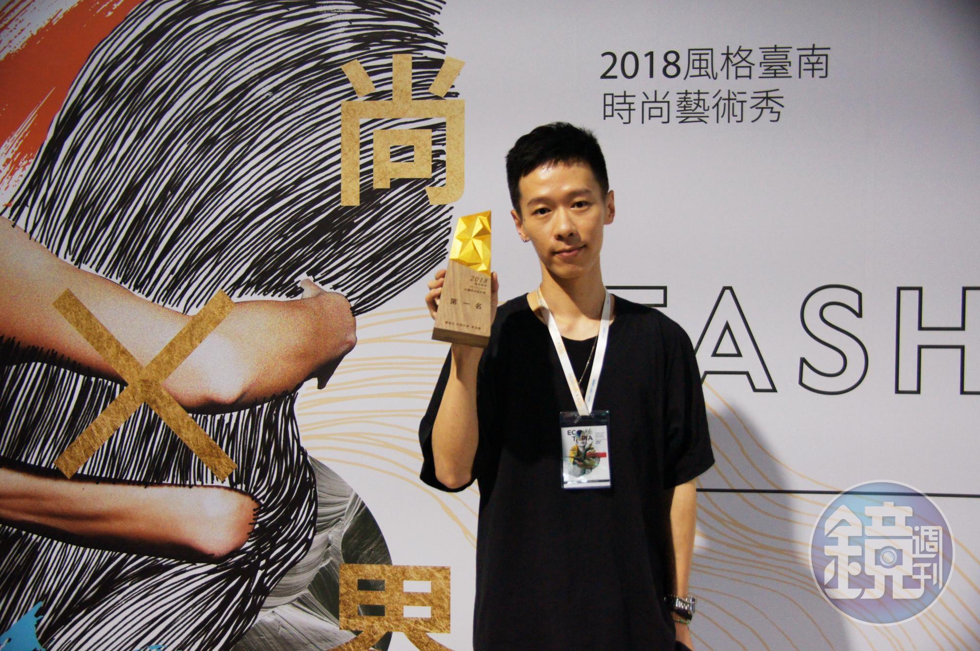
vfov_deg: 36.8
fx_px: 979
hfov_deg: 53.2
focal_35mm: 36
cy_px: 326
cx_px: 490
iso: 800
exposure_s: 1/200
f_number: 4
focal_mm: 24
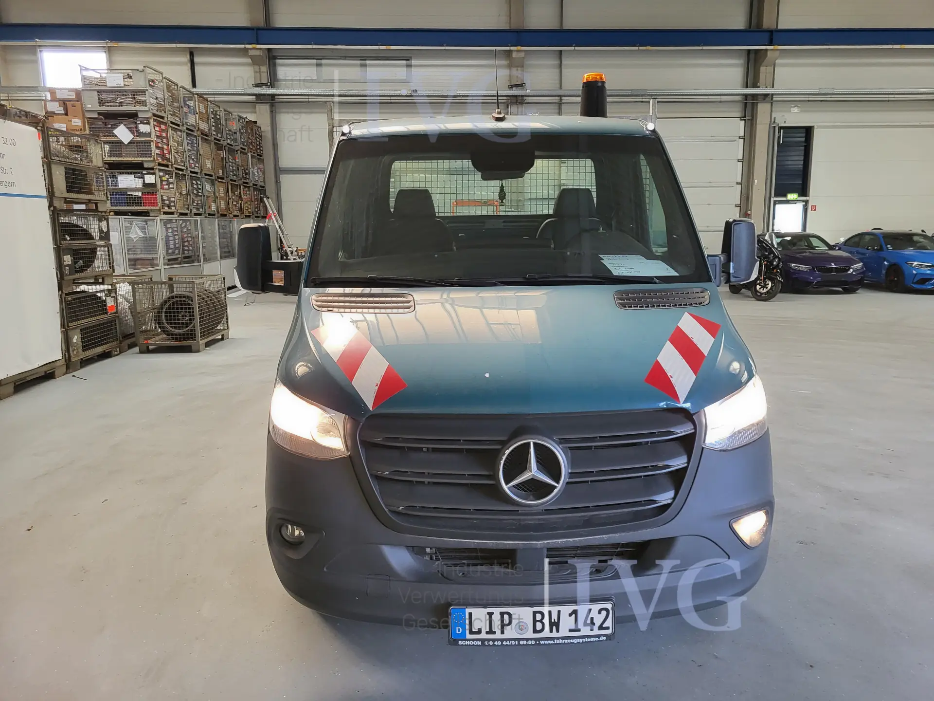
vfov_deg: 53.1
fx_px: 702
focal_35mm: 26
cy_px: 350
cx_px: 467
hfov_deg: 67.3
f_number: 1.8
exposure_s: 1/100
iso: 160
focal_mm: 5.4
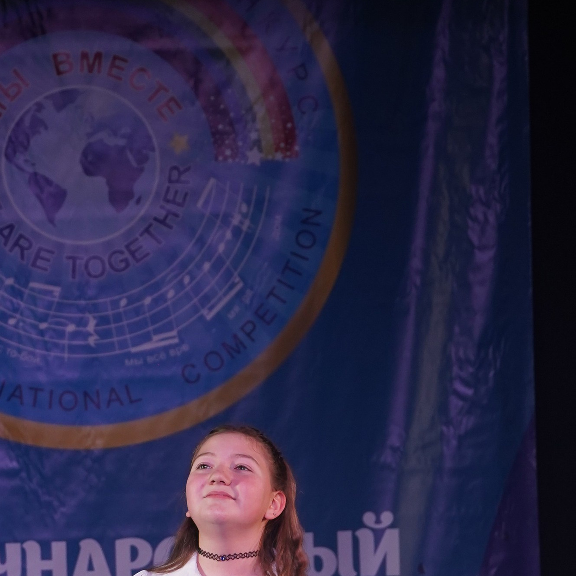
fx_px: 7493
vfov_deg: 4.4
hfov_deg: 4.4
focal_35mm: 398
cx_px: 176
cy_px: 577
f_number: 5.6
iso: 1600
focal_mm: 152
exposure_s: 1/250
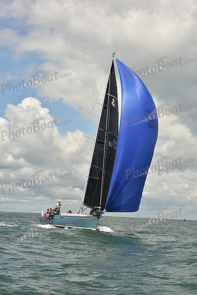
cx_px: 98
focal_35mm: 80
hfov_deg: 17.1
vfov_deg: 25.4
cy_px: 148
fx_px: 656
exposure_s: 1/800
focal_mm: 80
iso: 320
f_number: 13
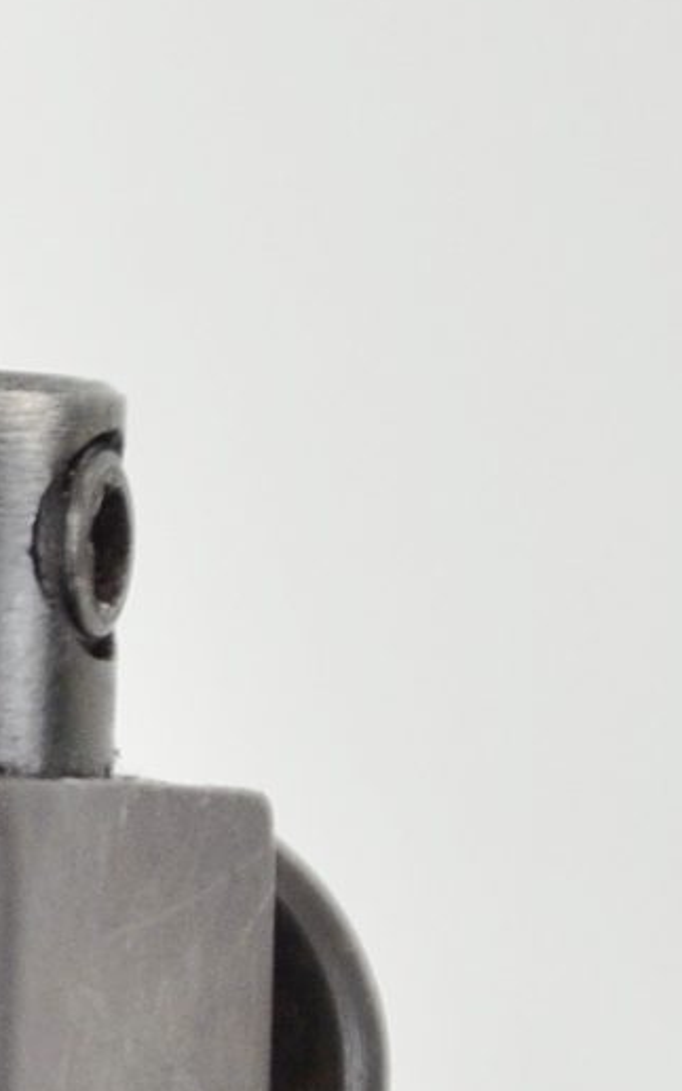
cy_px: 576
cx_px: -1022
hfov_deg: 1.3
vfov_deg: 2.1
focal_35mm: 981
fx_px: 29194
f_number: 5.6
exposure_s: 1/160
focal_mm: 135
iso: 800
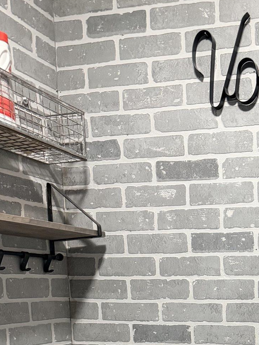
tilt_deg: -9.5
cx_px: 265
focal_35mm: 57
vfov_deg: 30.4
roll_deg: +0.9
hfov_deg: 24.4
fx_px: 568
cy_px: 376
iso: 500
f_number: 1.78
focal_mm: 6.76
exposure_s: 1/60
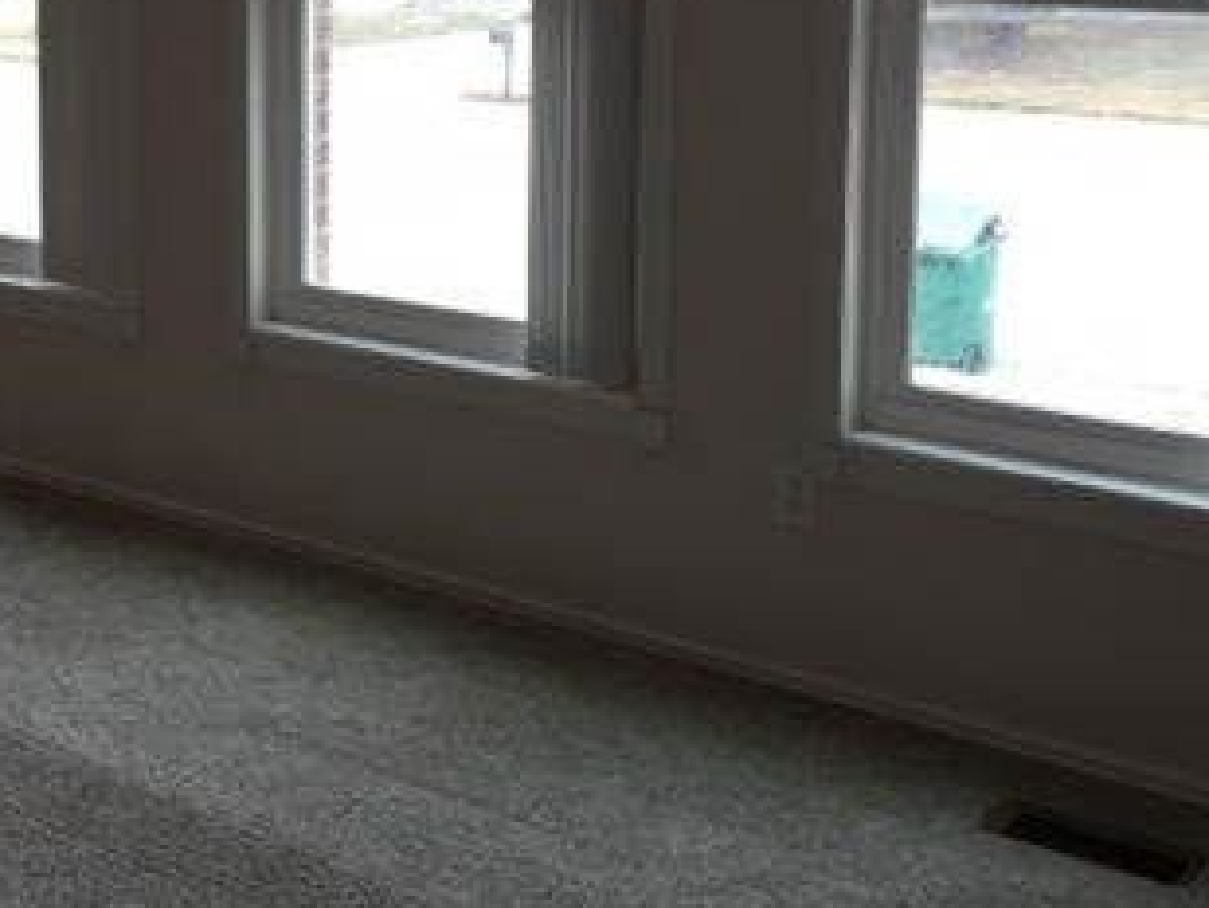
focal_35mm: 60
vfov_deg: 24.0
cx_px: 145
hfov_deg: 30.9
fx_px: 2096
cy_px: 160
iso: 50
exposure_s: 1/120
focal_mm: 4.15
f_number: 2.2
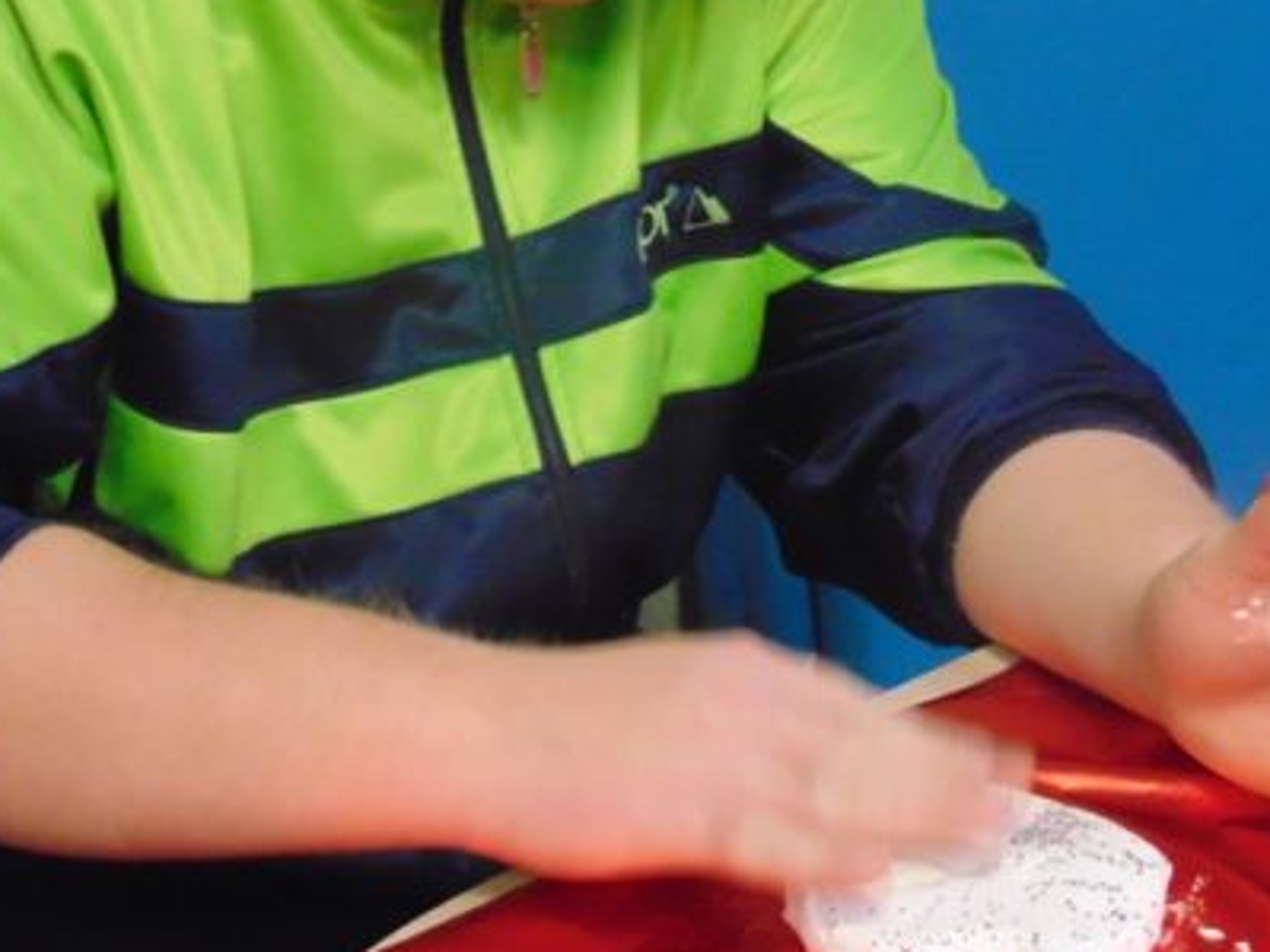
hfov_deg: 17.2
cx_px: 872
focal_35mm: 114
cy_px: 322
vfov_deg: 13.0
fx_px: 4181
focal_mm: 12.8
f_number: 3.7
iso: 800
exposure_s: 1/30
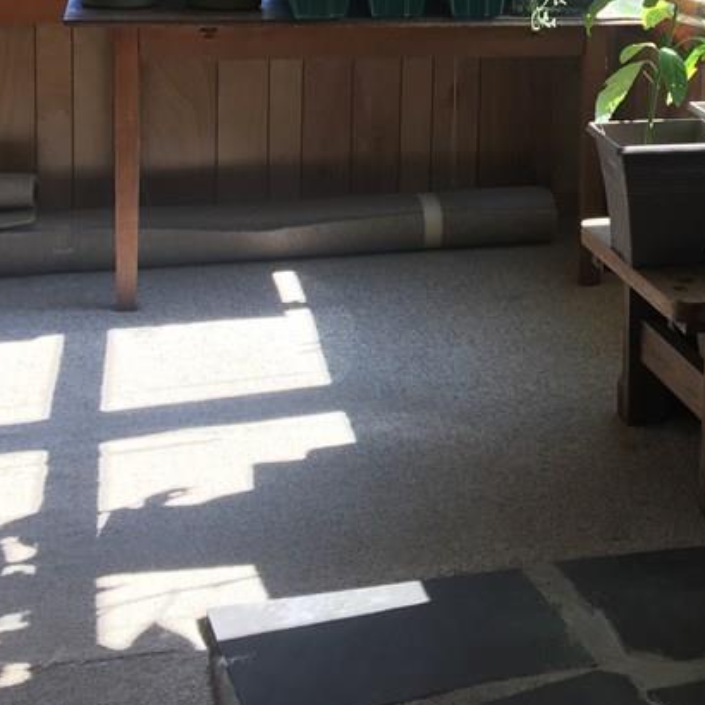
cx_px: 564
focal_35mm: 64
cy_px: 69
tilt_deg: -8.7
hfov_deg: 26.4
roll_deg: -2.6
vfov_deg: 26.0
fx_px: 1475
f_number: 2.2
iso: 40
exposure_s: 1/120
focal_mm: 4.15
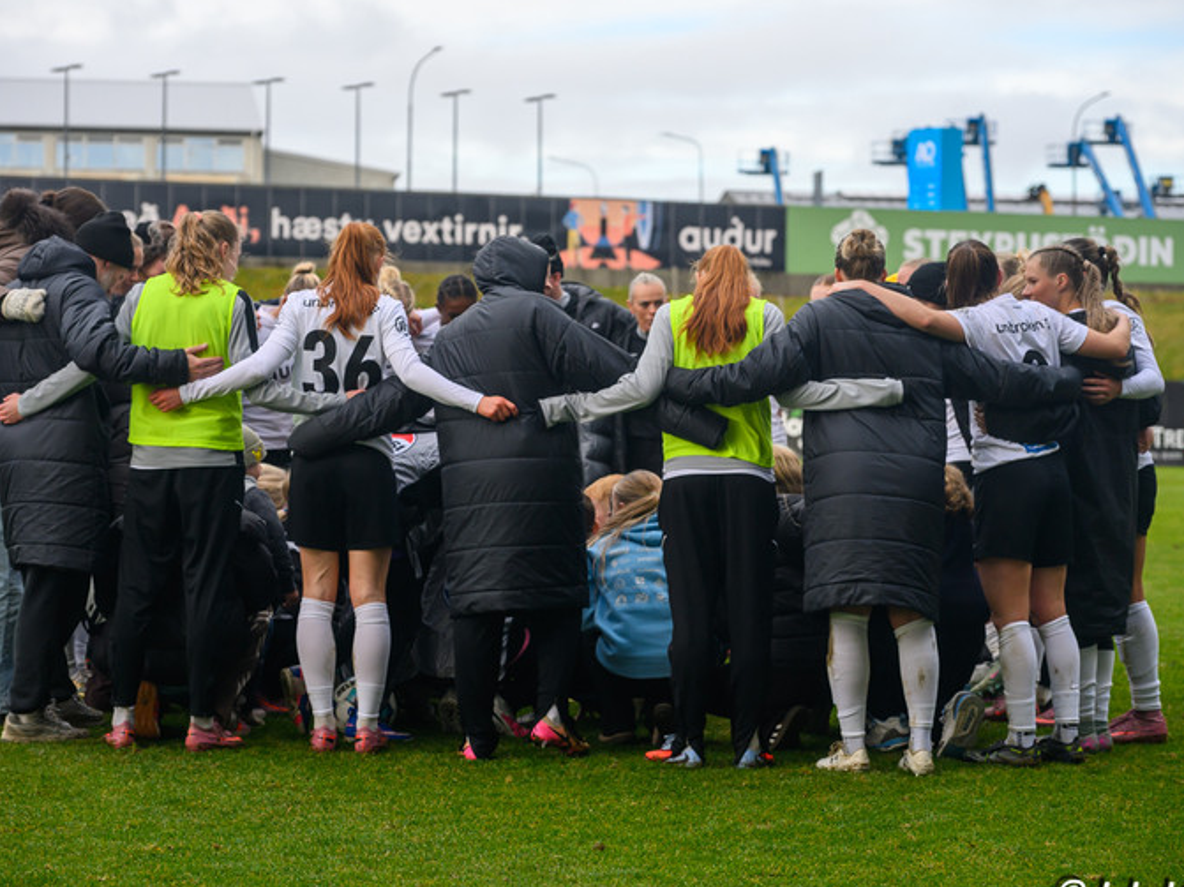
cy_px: 459
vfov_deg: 15.7
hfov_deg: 20.9
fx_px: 3215
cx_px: 561
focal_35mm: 94
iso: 640
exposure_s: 1/400
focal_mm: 82
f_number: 4
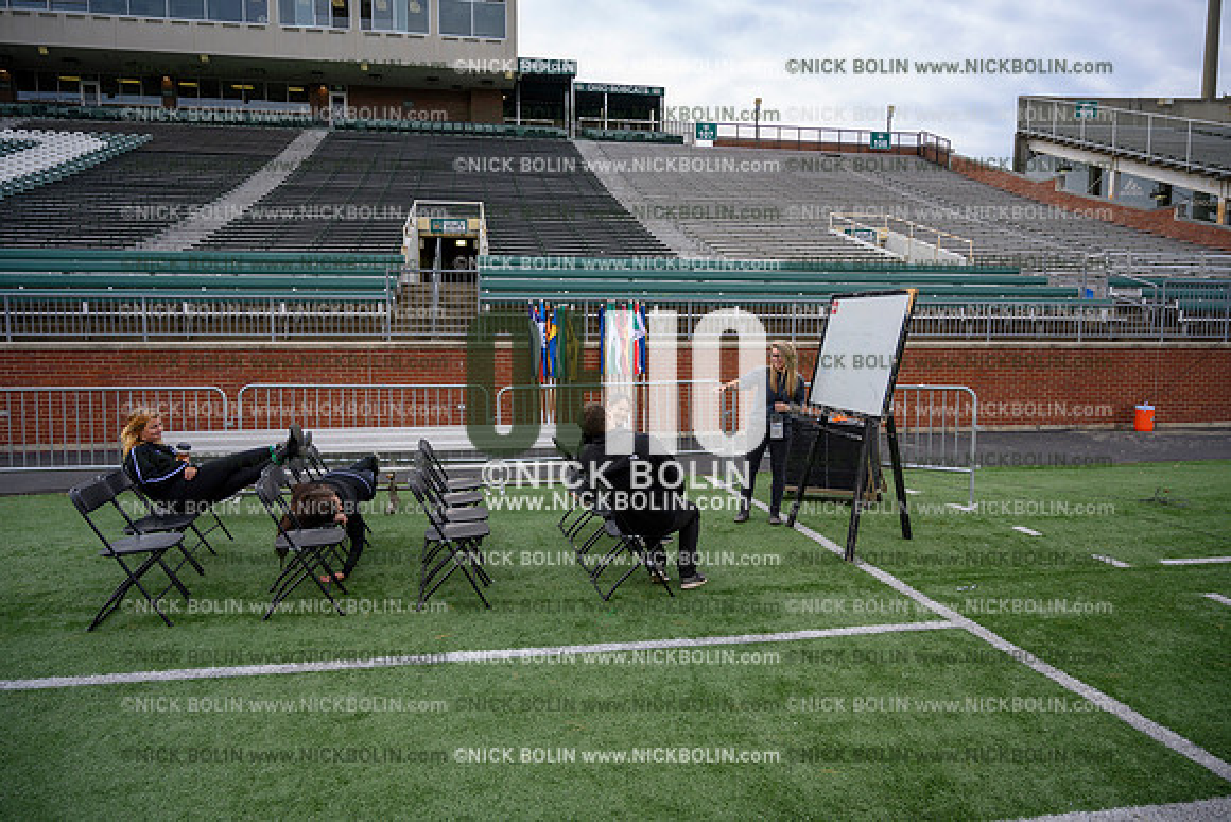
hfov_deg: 73.7
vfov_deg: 53.2
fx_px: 821
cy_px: 411
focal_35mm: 24
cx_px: 616
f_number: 4
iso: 125
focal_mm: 24
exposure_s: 1/320
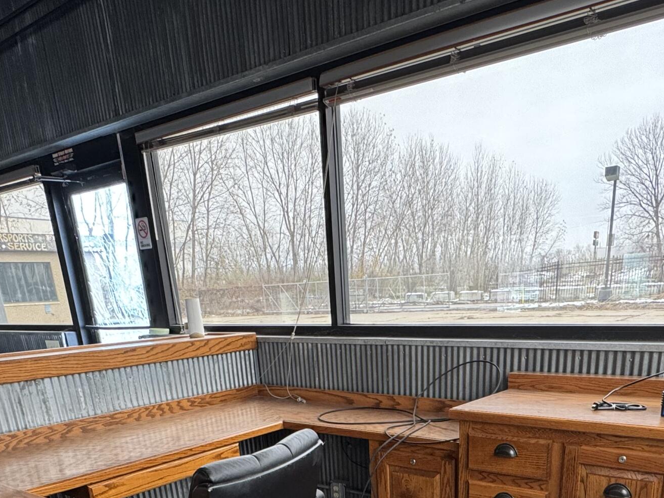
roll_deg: +2.7
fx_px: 614
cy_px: 528
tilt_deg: -21.8
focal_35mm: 32
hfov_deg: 56.7
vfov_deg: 37.9
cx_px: 374
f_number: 2.2
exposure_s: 1/99
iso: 160
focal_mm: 2.22
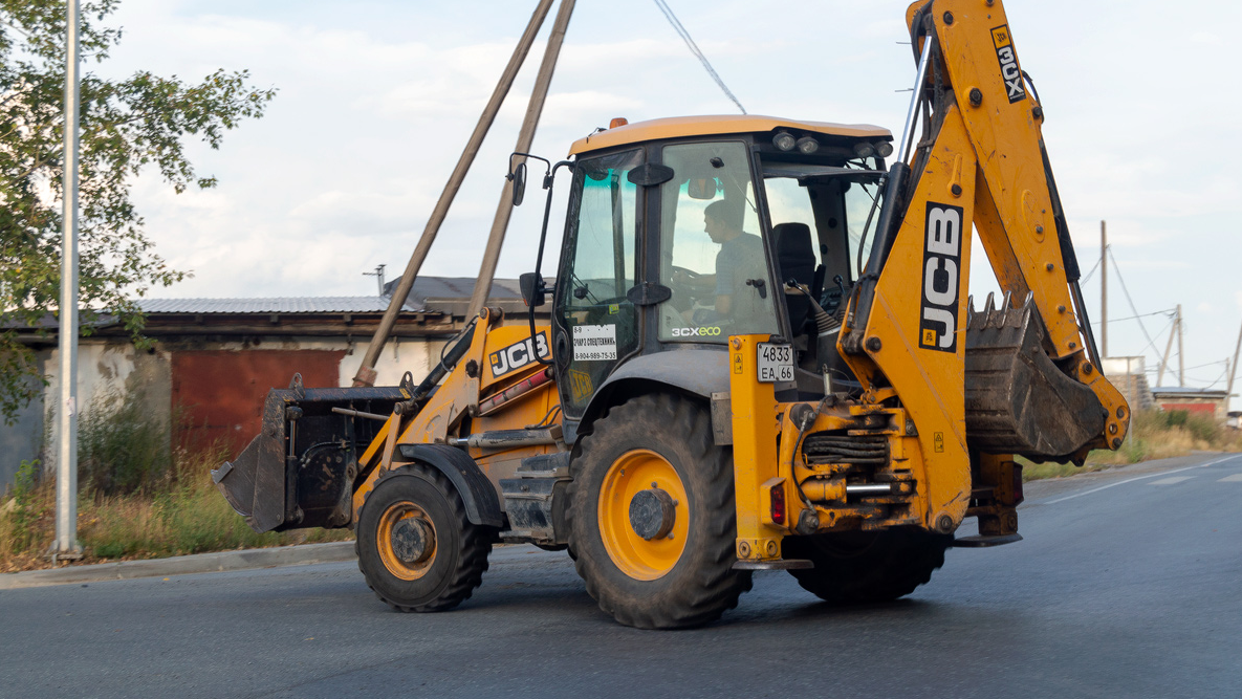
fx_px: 2356
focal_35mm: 72
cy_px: 348
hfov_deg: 29.5
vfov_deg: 16.9
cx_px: 628
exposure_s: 1/160
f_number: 7.1
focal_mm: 45
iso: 200
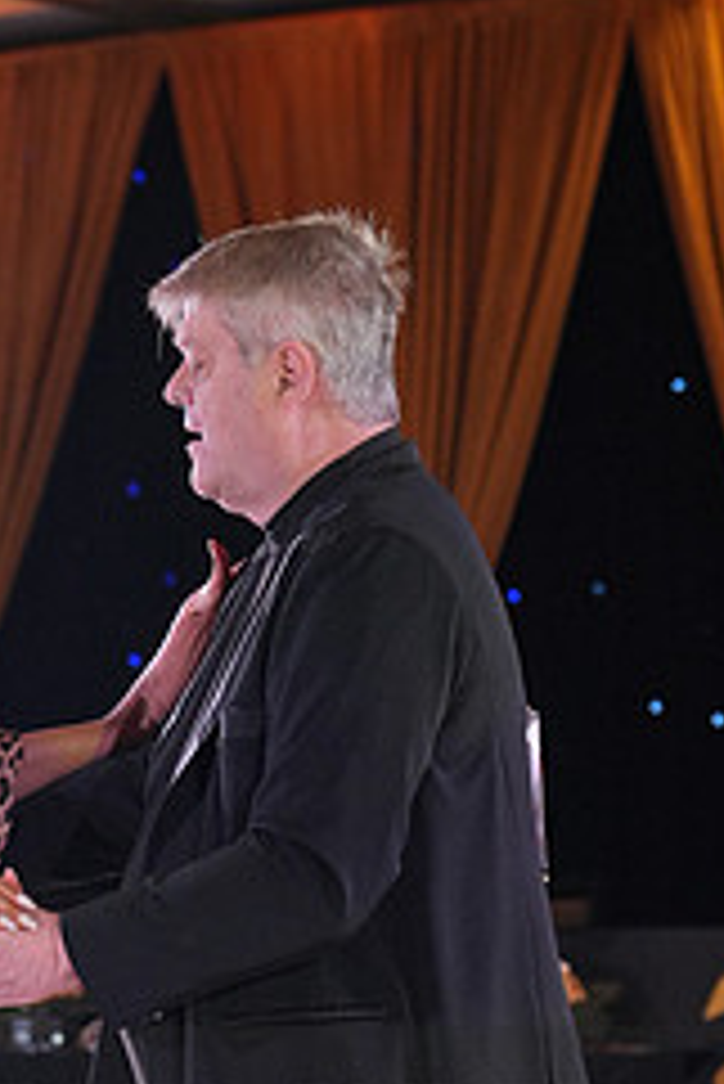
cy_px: 1178
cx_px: 65
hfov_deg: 7.0
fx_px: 5934
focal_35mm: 197
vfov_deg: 10.3
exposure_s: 1/400
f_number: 4
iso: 1250
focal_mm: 82
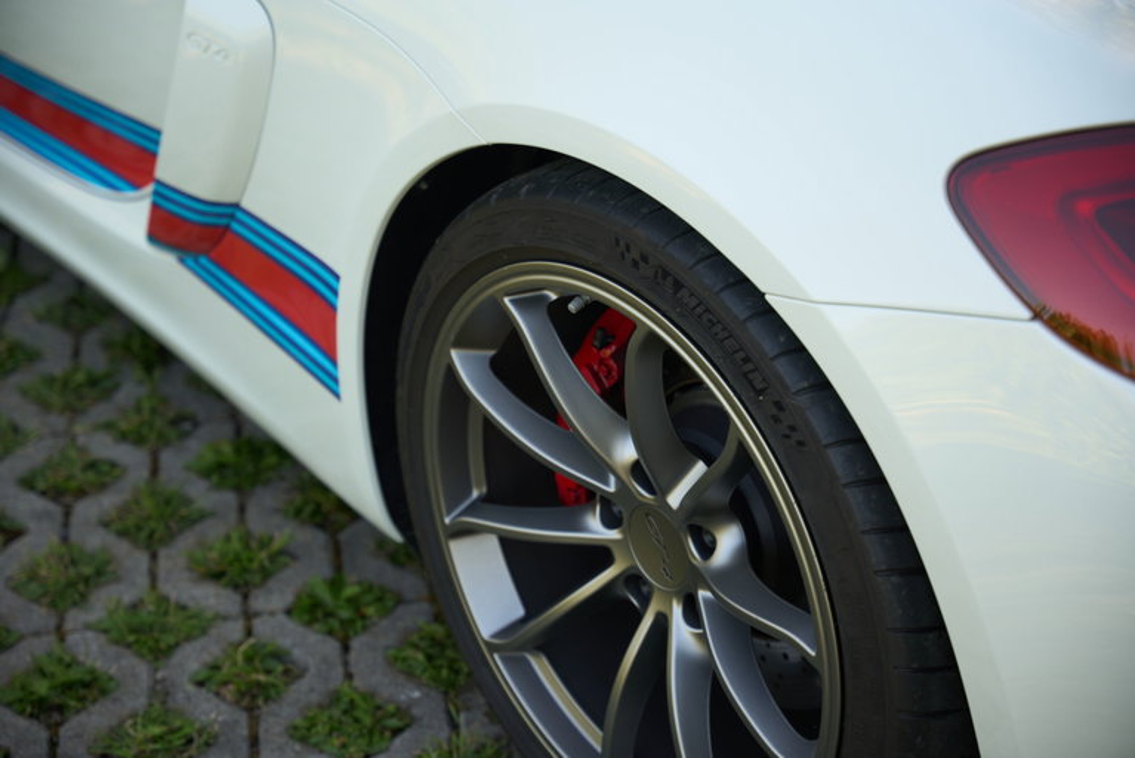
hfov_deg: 28.8
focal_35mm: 70
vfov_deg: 19.5
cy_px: 379
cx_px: 568
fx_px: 2208
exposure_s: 1/200
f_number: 2.8
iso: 250
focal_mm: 70
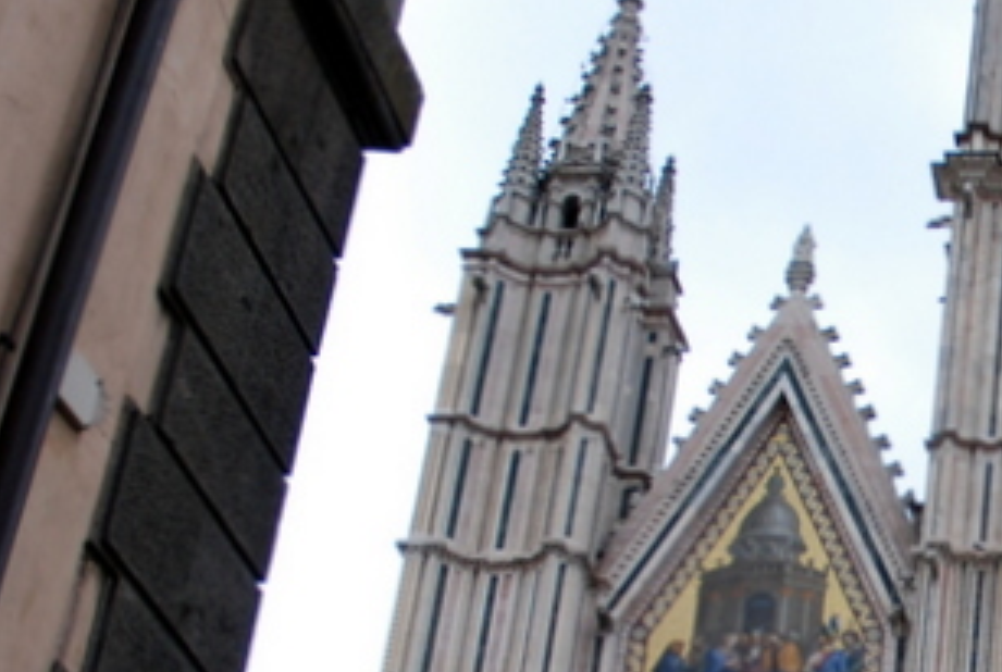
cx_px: 1403
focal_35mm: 90
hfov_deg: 20.1
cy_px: 776
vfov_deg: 14.8
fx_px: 2510
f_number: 5.6
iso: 200
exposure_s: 1/125
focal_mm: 18
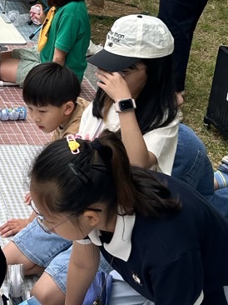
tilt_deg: -18.7
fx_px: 800
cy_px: 85
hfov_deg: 15.9
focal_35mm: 91
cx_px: 2
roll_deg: -4.0
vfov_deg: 21.4
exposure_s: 1/1751
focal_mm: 5.7
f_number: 1.5
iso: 50
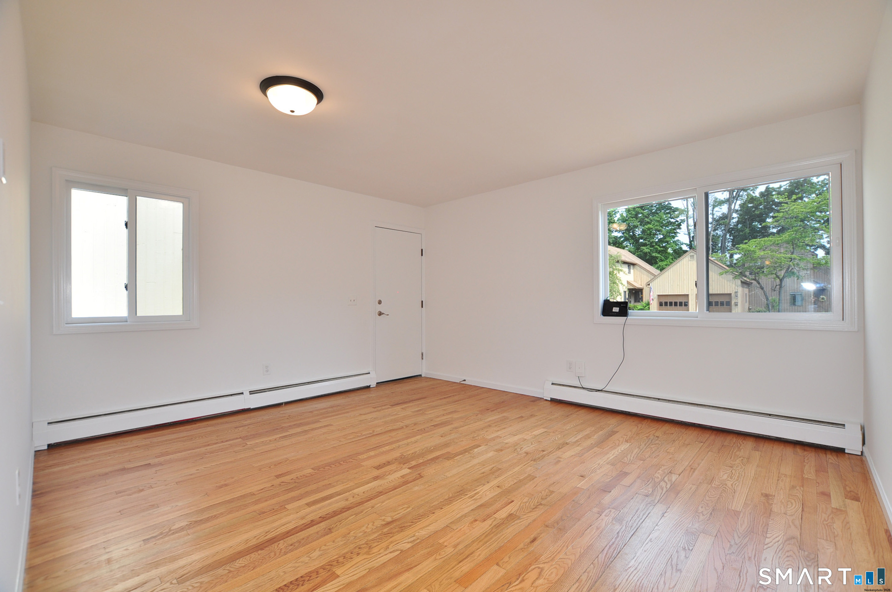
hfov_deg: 100.5
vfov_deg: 77.2
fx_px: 371
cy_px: 296
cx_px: 446
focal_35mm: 15
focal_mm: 10
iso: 200
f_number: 5
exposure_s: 1/100
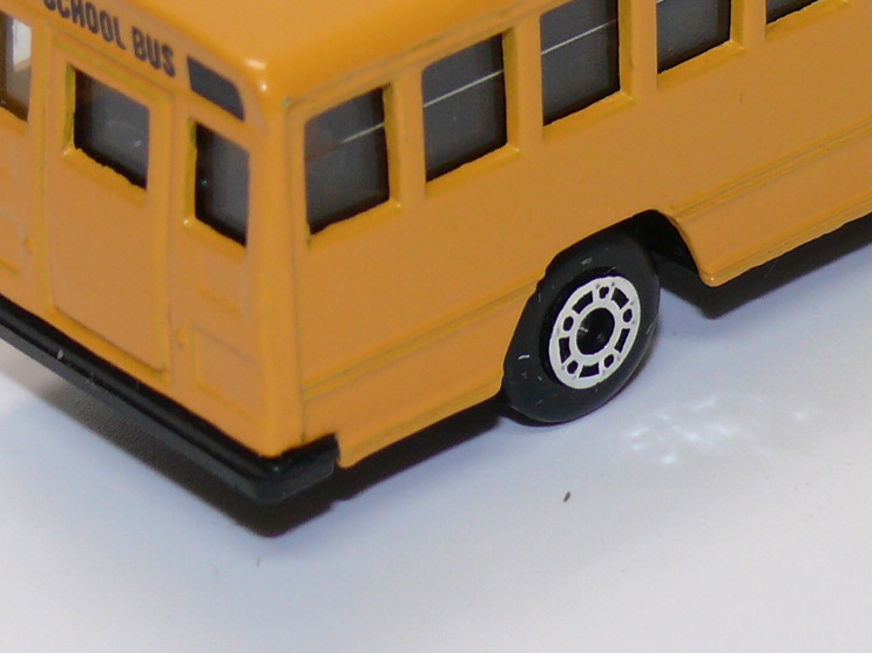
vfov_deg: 7.1
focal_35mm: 209
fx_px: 5264
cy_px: -45
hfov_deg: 9.5
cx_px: 608
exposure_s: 1/30
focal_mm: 13.1
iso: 100
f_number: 4
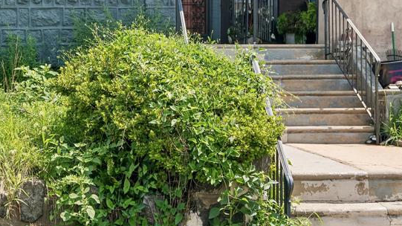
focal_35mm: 53
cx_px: 92
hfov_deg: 38.0
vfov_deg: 19.5
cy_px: -120
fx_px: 565
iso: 200
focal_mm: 19
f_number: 4.5
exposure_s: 1/200
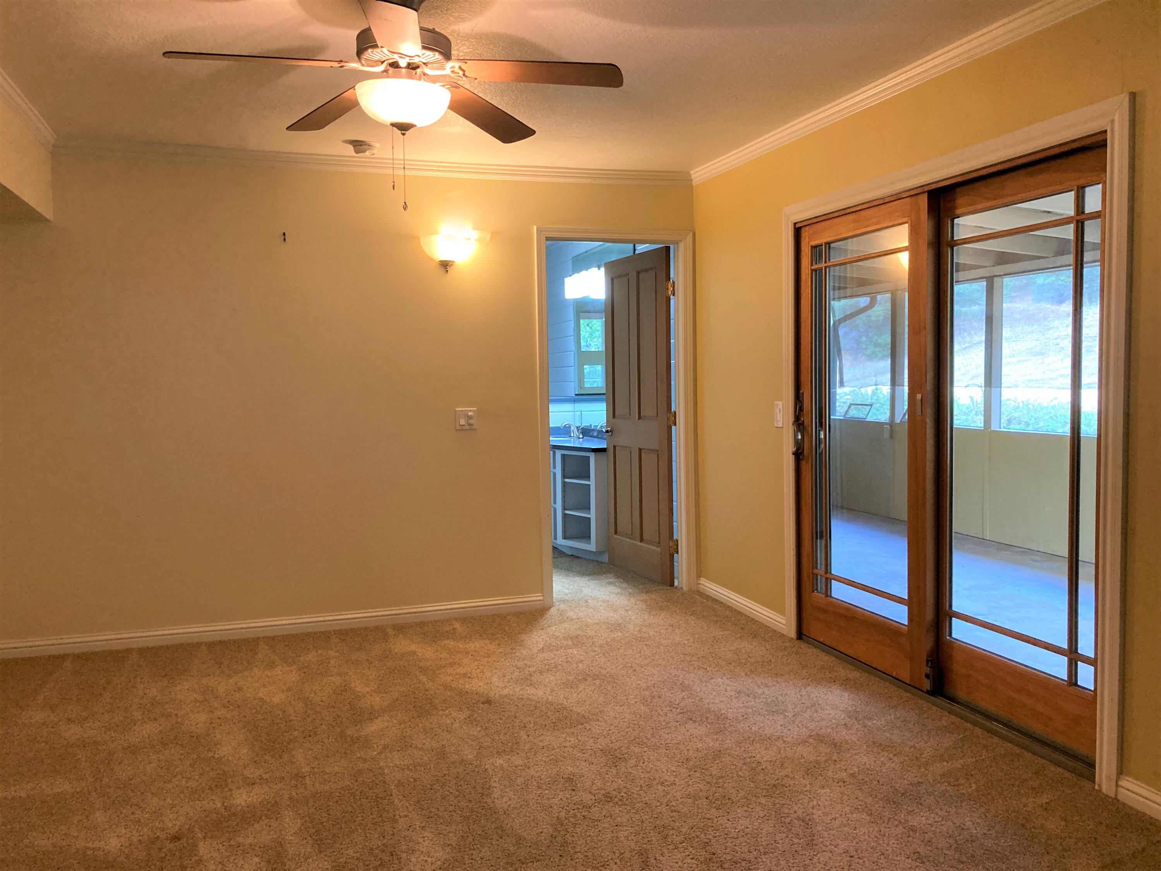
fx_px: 939
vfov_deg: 49.7
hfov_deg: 63.4
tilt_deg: -2.7
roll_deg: +0.1
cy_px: 436
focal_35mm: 28
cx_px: 580
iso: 250
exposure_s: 1/40
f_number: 1.8
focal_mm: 3.99
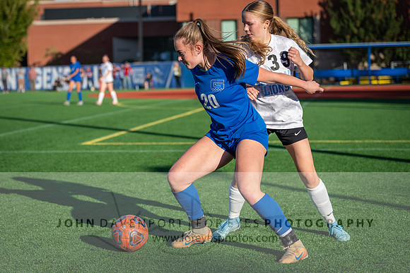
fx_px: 1062
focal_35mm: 93
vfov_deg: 14.7
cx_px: 148
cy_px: 136
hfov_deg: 21.8
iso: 125
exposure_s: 1/2000
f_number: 2.8
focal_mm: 70
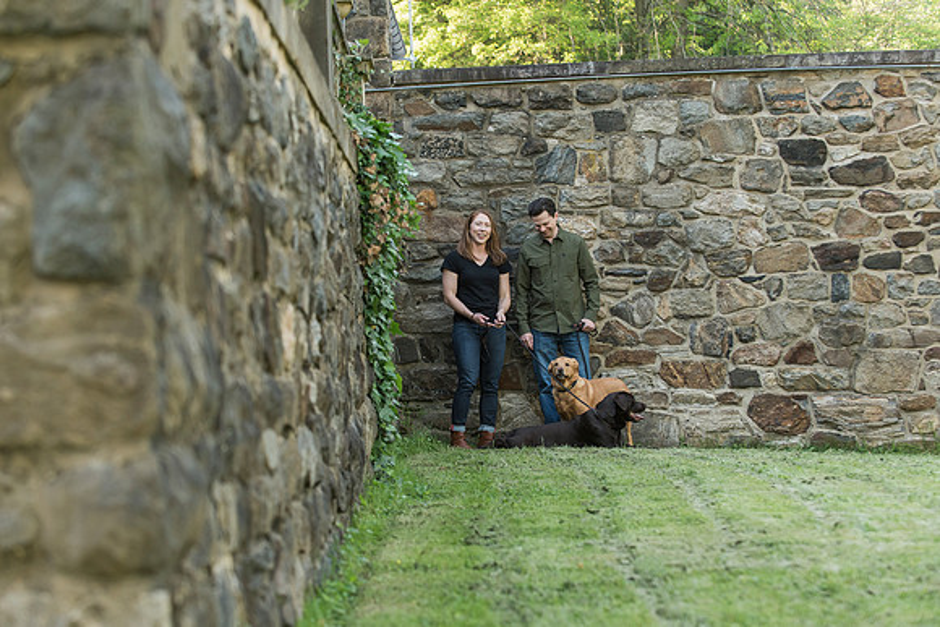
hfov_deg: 23.3
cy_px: 342
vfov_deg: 15.7
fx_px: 2280
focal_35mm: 87
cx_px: 456
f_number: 4
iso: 800
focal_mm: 80
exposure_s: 1/320
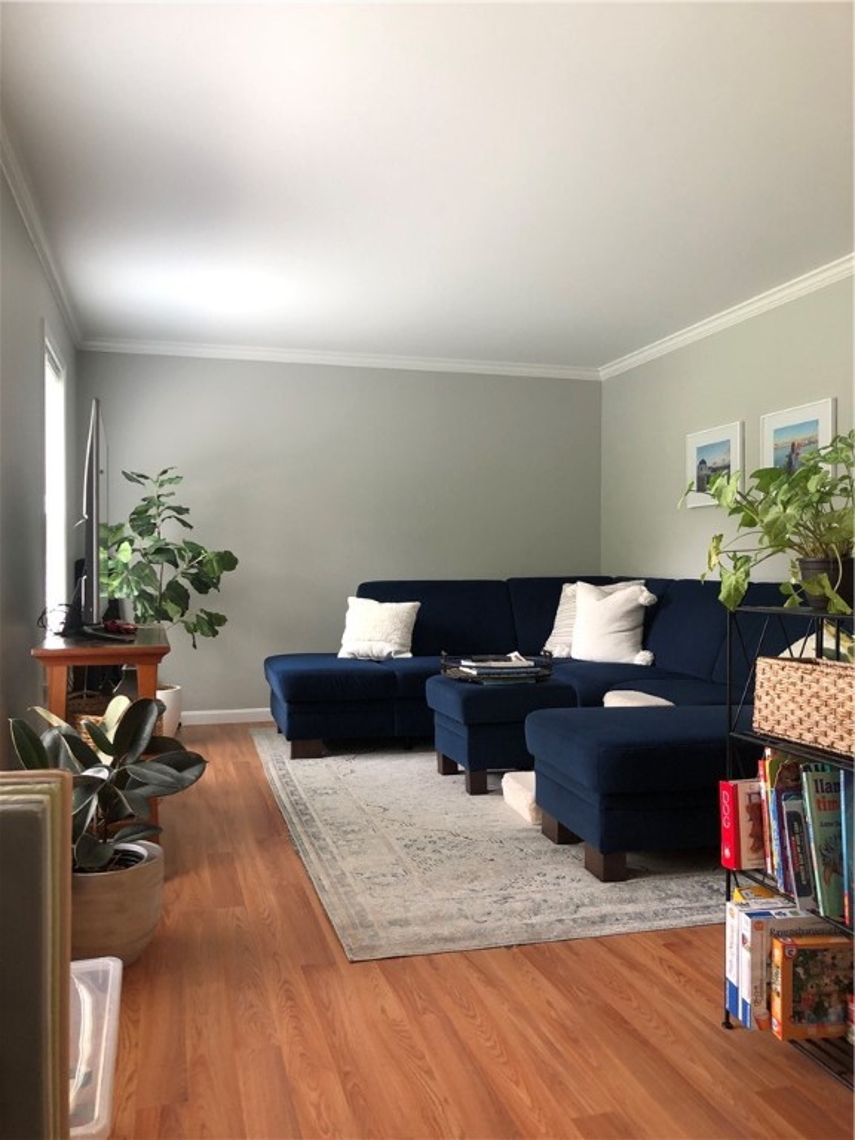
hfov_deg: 49.7
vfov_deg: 63.4
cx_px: 428
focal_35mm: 28
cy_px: 570
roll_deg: -0.7
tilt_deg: +0.0
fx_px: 922
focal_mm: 3.99
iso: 40
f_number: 1.8
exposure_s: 1/24
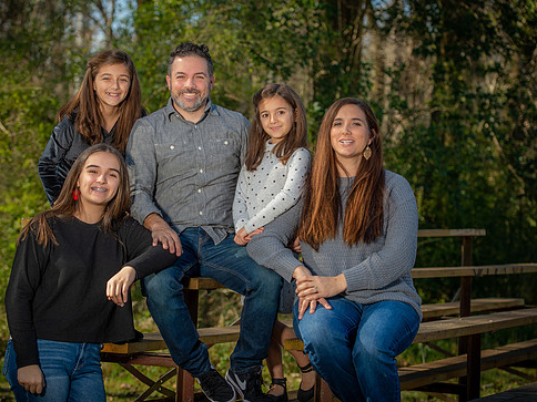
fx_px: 1536
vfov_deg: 14.9
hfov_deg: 19.8
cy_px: 198
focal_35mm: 99
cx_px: 227
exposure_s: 1/250
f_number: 4
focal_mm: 86
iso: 50
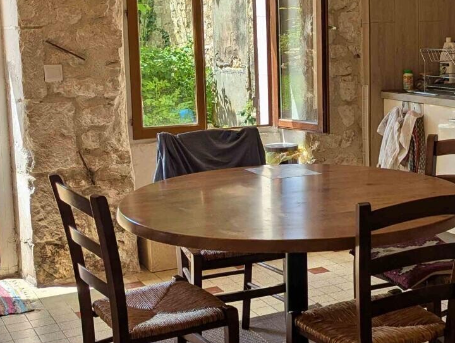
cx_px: 327
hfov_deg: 29.9
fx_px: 842
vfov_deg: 22.9
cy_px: 118
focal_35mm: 64
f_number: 1.85
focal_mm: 6.81
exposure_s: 1/618
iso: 39
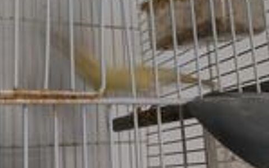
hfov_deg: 52.8
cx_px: 134
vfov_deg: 34.3
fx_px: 271
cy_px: 67
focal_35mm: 37
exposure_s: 1/25
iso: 320
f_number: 1.8
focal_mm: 4
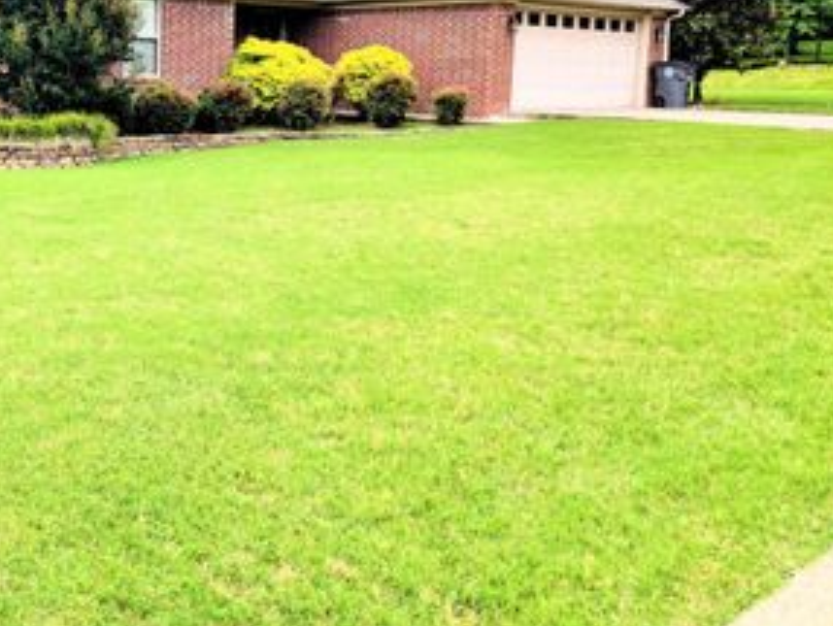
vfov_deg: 33.7
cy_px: 157
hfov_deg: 42.6
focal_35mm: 42
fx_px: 1012
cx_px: 157
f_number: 1.68
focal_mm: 6.9
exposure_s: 1/347
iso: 22
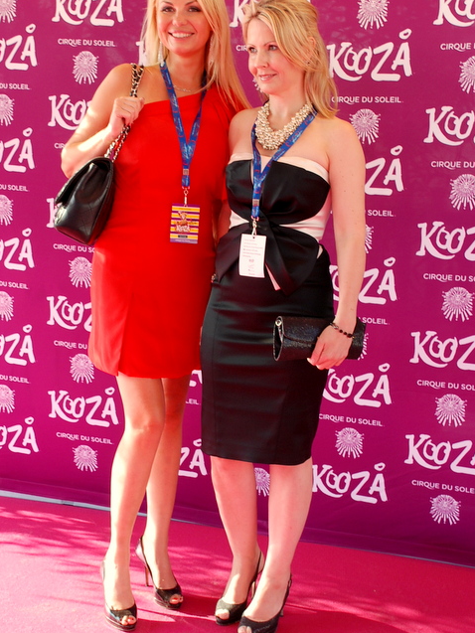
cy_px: 295
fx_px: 924
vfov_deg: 37.8
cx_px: 238
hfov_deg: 28.8
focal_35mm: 51
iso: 320
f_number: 5.6
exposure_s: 1/125
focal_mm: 31
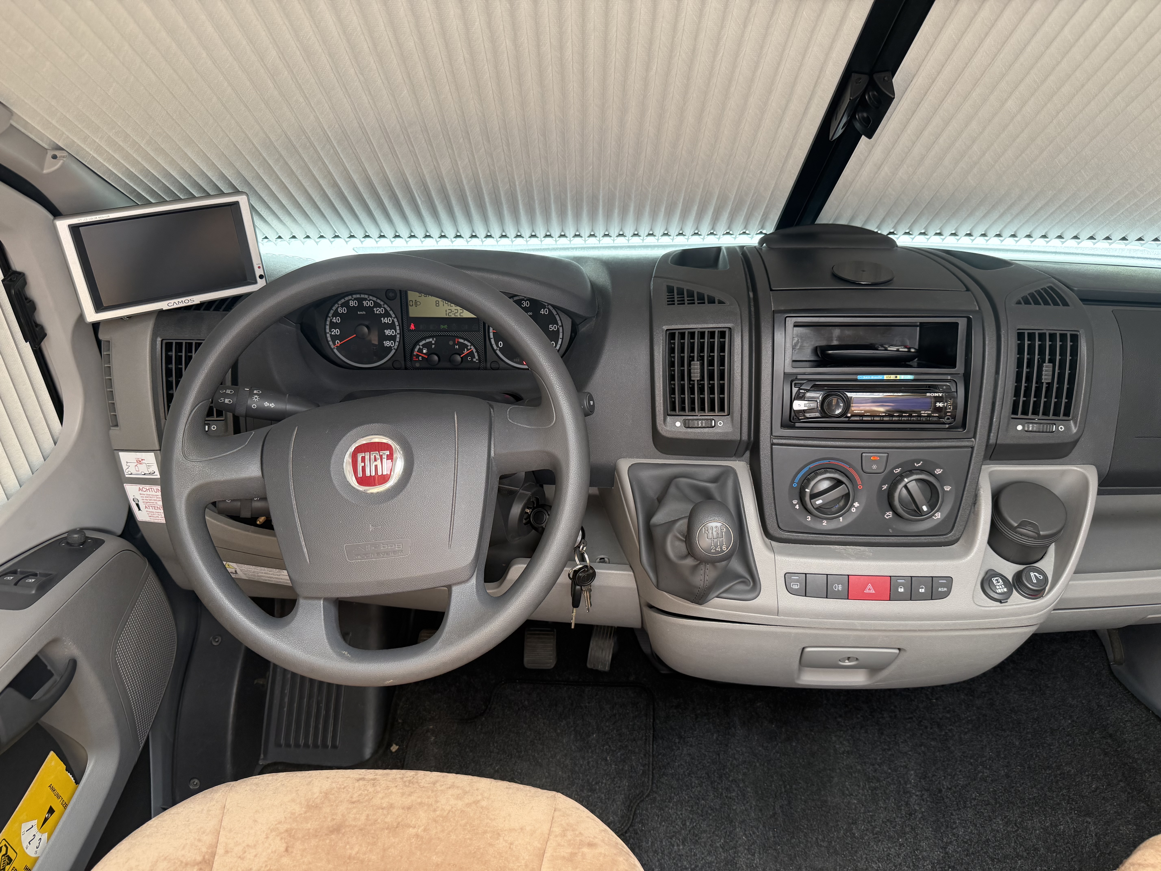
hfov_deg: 71.6
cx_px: 580
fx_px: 805
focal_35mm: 24
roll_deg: -2.9
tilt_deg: -38.1
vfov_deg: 56.8
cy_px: 436
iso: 200
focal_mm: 6.76
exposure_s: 1/242
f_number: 1.78
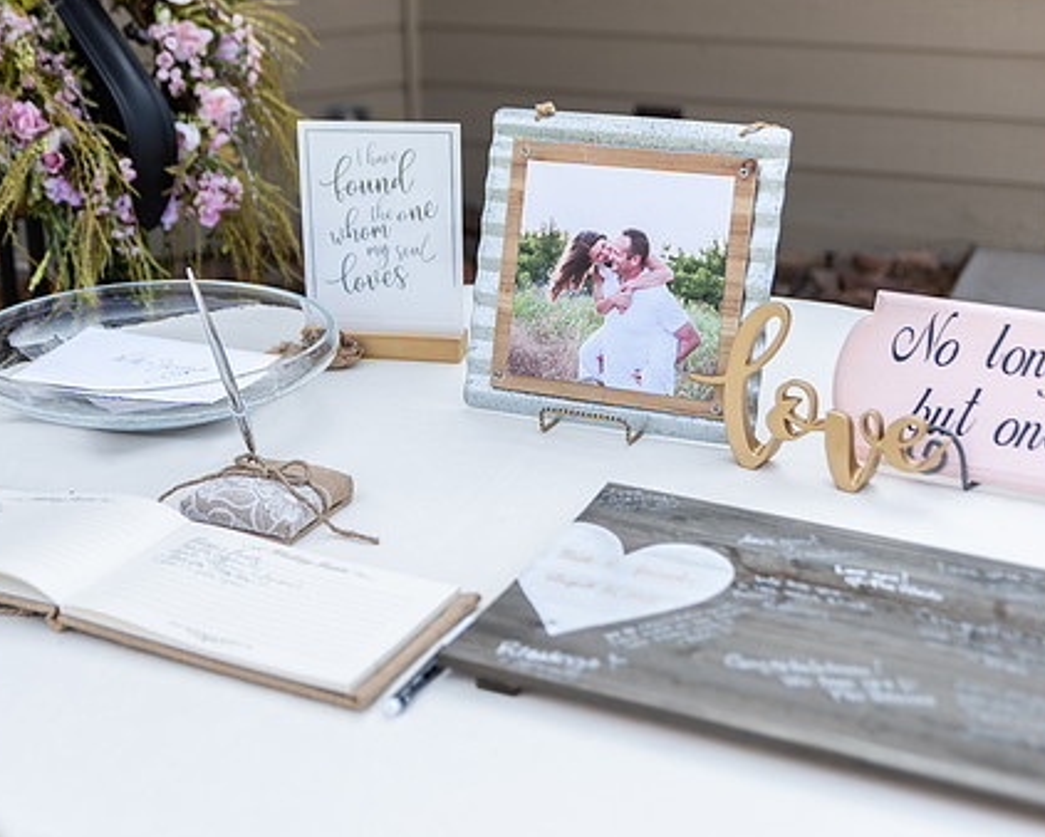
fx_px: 1795
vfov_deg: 26.3
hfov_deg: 32.5
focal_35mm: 58
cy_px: 410
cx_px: 483
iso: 50
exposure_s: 1/250
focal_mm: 45
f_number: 2.8
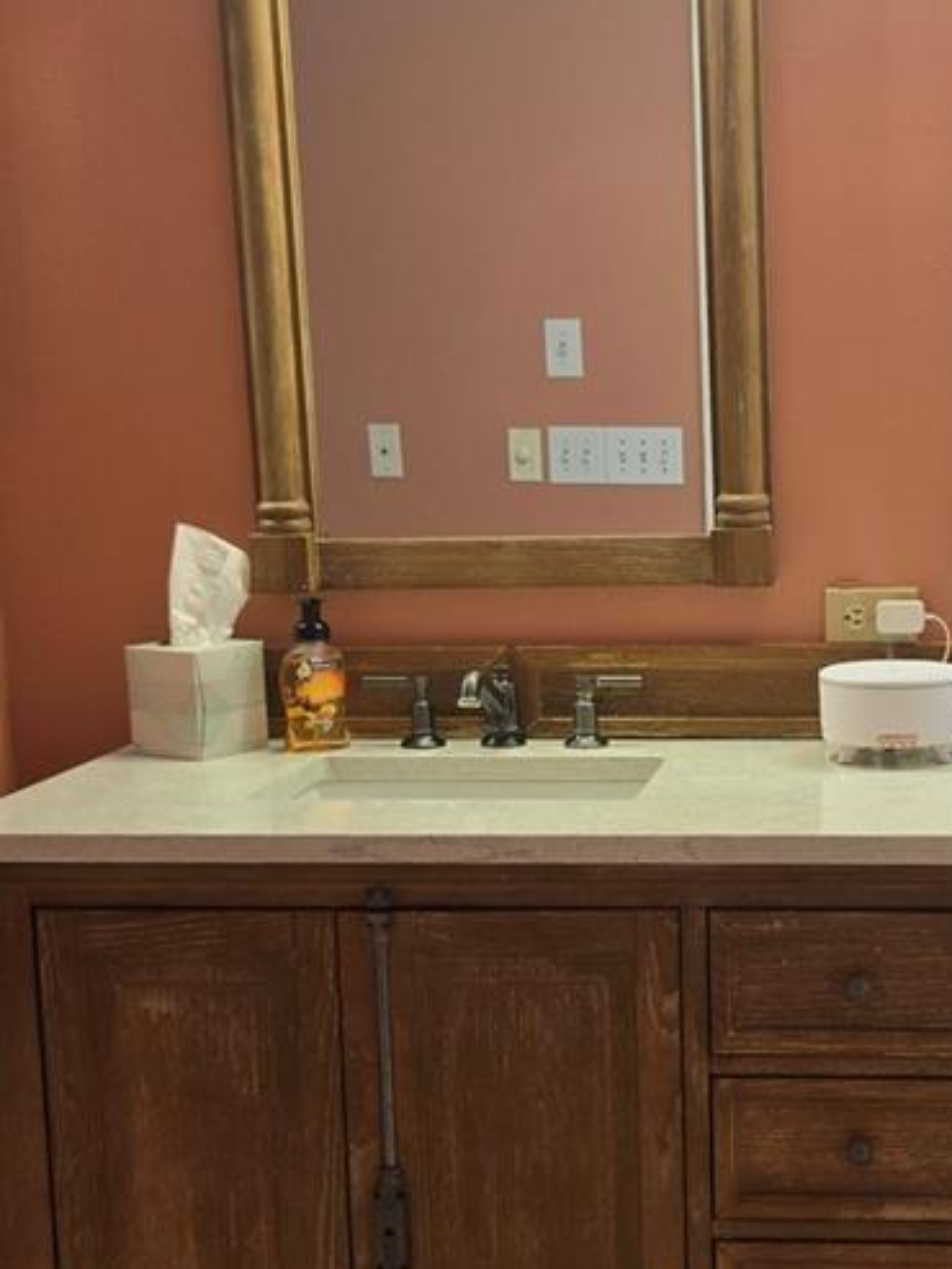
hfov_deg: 25.6
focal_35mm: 56
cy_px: 741
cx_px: 787
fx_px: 2053
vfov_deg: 34.3
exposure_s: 1/120
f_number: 1.8
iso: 64
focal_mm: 5.4
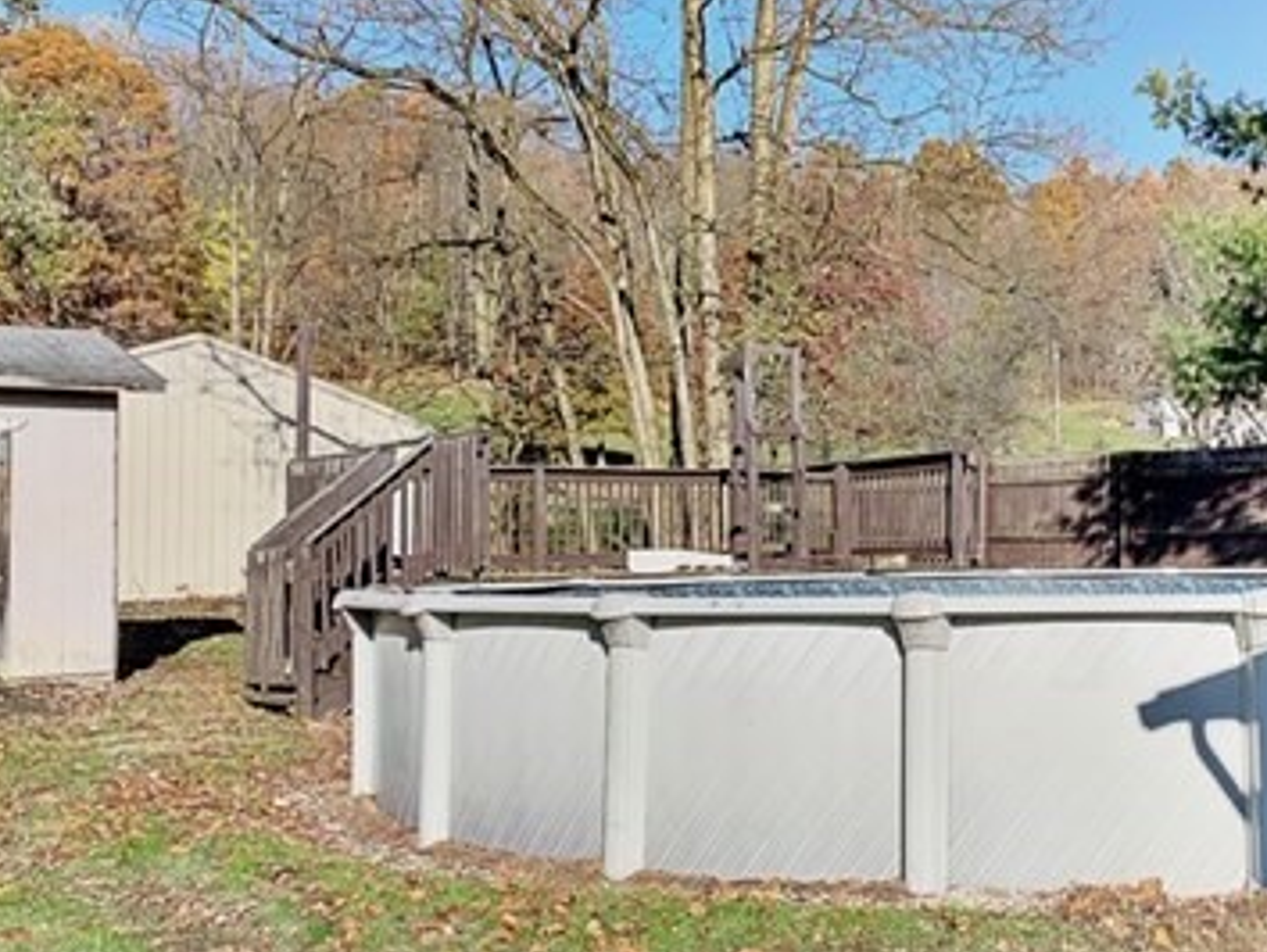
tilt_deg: +3.4
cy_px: 469
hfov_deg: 38.9
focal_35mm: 47
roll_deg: +0.0
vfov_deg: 30.9
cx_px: 1006
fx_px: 1721
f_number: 1.8
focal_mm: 4.25
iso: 25
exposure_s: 1/1468
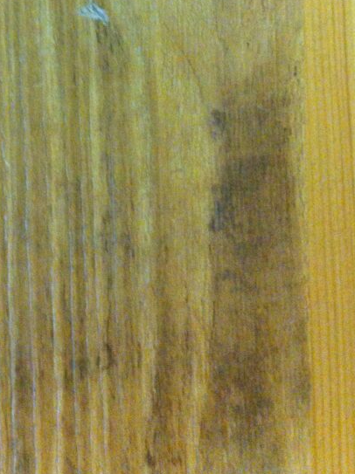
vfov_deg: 28.6
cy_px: 72
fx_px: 904
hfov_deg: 22.1
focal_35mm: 66
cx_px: 116
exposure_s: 1/15
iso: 500
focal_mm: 3.85
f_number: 2.8
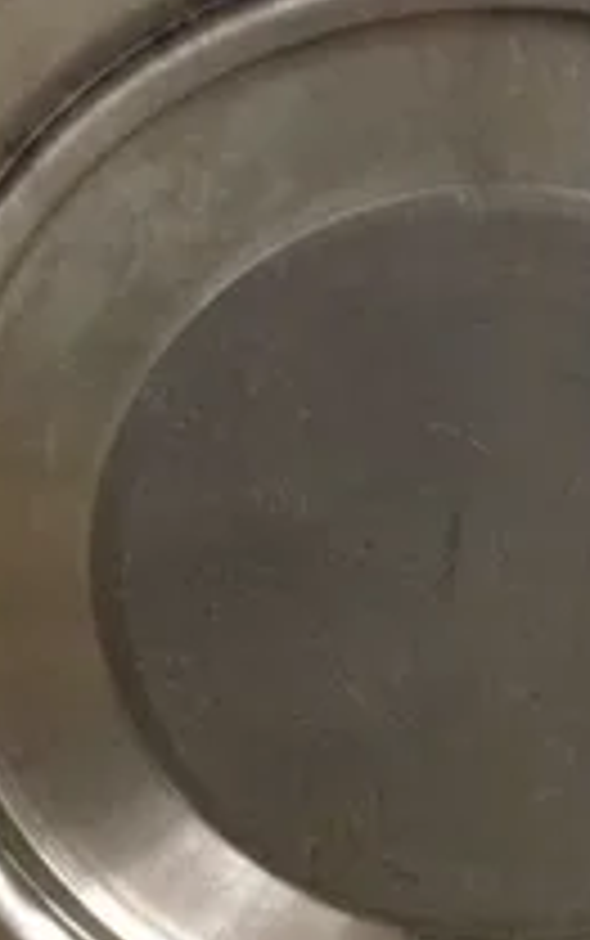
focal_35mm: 71
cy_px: 576
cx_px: 491
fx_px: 1823
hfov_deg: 18.2
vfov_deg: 28.9
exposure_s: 1/20
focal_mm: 4.28
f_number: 2.4
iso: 320
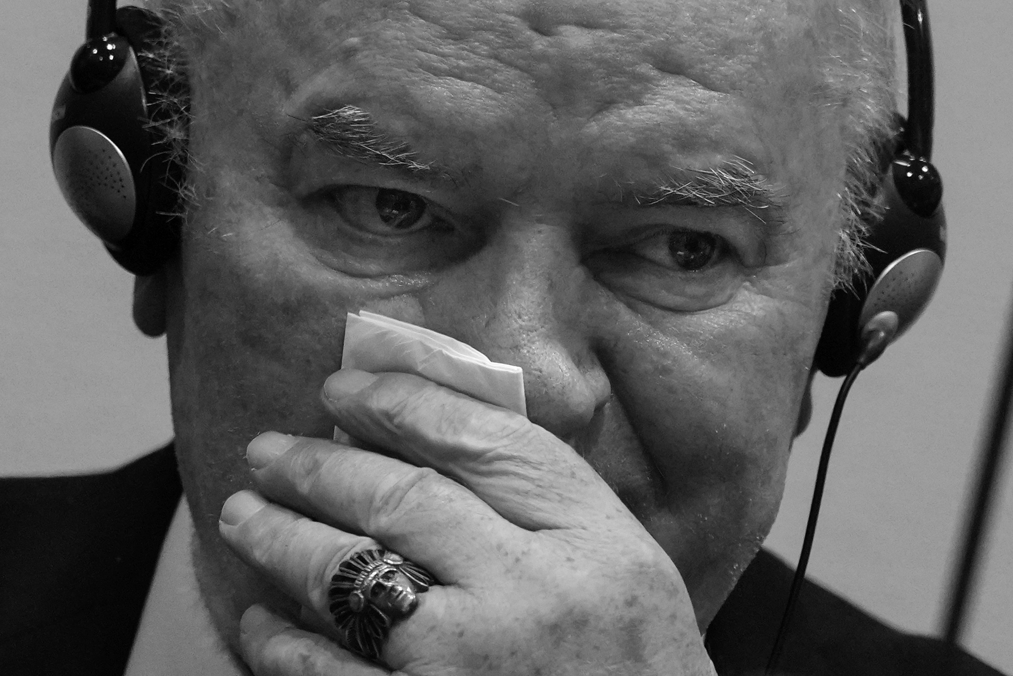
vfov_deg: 3.4
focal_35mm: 400
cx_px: 506
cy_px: 338
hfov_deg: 5.2
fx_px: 11255
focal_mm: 400
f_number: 3.2
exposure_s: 1/500
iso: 2000
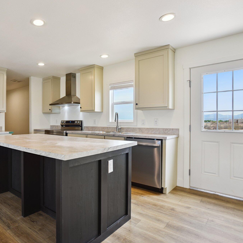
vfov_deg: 69.6
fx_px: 175
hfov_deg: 66.3
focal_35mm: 22
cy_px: 122
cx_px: 68
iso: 320
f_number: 9
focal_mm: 17
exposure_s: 1/50
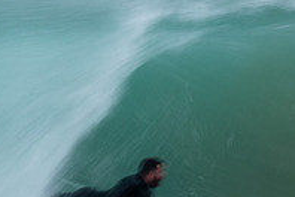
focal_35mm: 2202
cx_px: 125
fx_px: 18043
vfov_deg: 0.6
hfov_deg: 0.9
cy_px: 216
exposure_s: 1/20
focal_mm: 500
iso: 100
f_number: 22
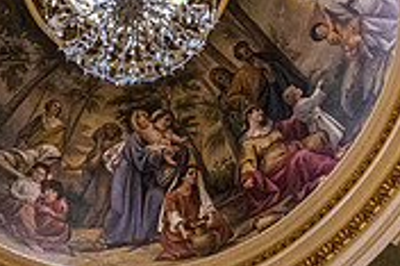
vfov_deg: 15.3
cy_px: 88
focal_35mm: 89
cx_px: 98
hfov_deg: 22.7
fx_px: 988
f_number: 3.5
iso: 6400
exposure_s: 1/15
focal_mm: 18
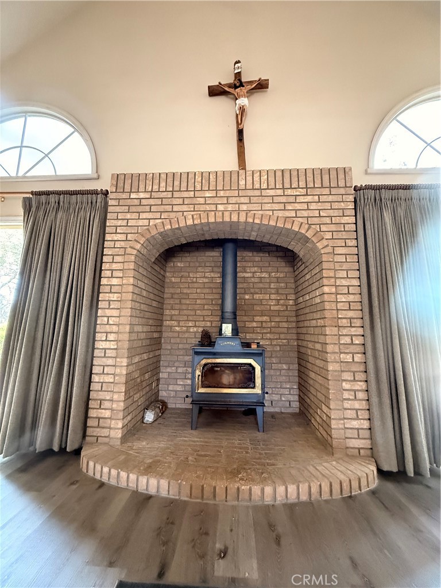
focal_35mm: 14
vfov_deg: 102.1
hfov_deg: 85.7
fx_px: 238
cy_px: 294
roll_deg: -1.3
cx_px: 220
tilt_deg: +10.9
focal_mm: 2.22
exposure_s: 1/60
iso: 1000
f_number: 2.2
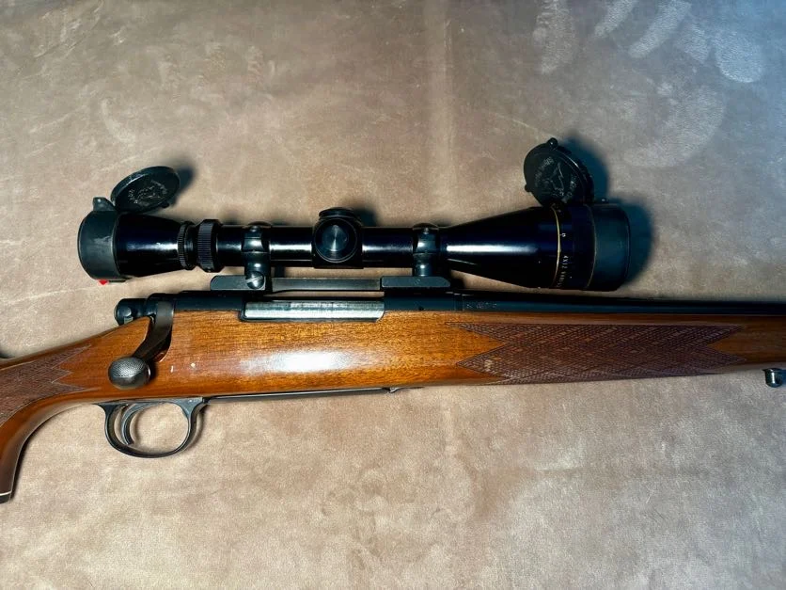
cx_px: 393
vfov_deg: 53.1
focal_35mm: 26
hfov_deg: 67.3
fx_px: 590
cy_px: 295
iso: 250
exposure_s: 1/60
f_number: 1.6
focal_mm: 5.96
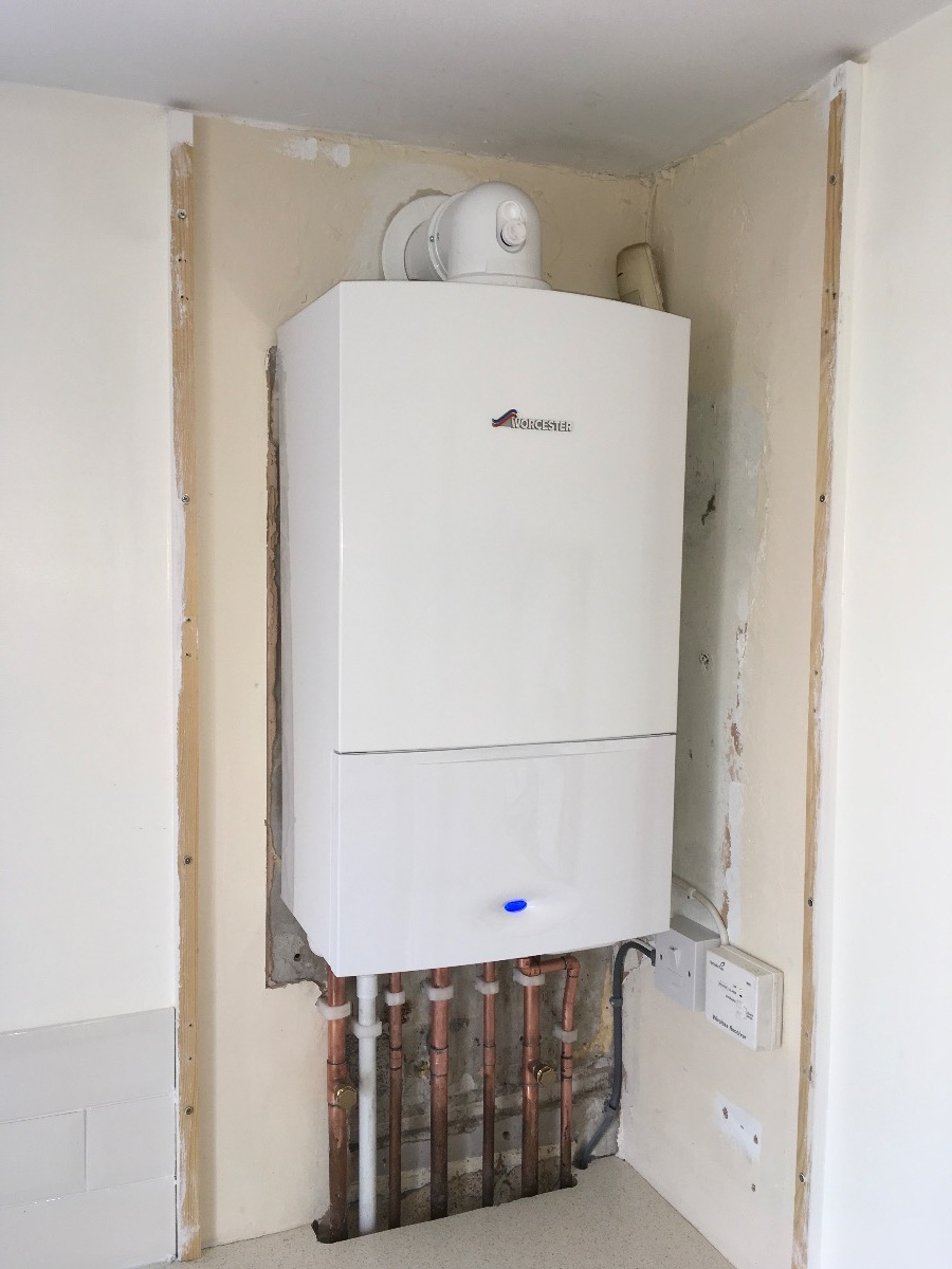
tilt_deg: -5.0
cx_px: 476
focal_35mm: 29
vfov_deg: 61.7
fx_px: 1063
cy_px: 634
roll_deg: +0.1
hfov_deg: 48.2
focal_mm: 4.15
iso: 25
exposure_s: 1/33
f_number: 2.2
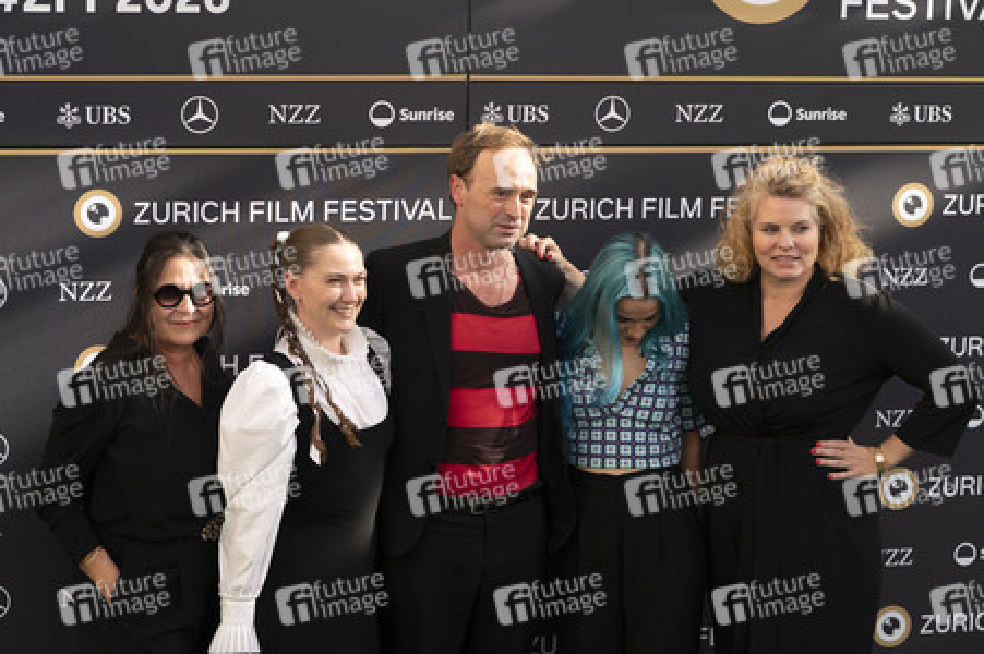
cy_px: 295
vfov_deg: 17.5
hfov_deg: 26.1
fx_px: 2121
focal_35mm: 78
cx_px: 442
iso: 800
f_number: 6.3
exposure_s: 1/640
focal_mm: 70
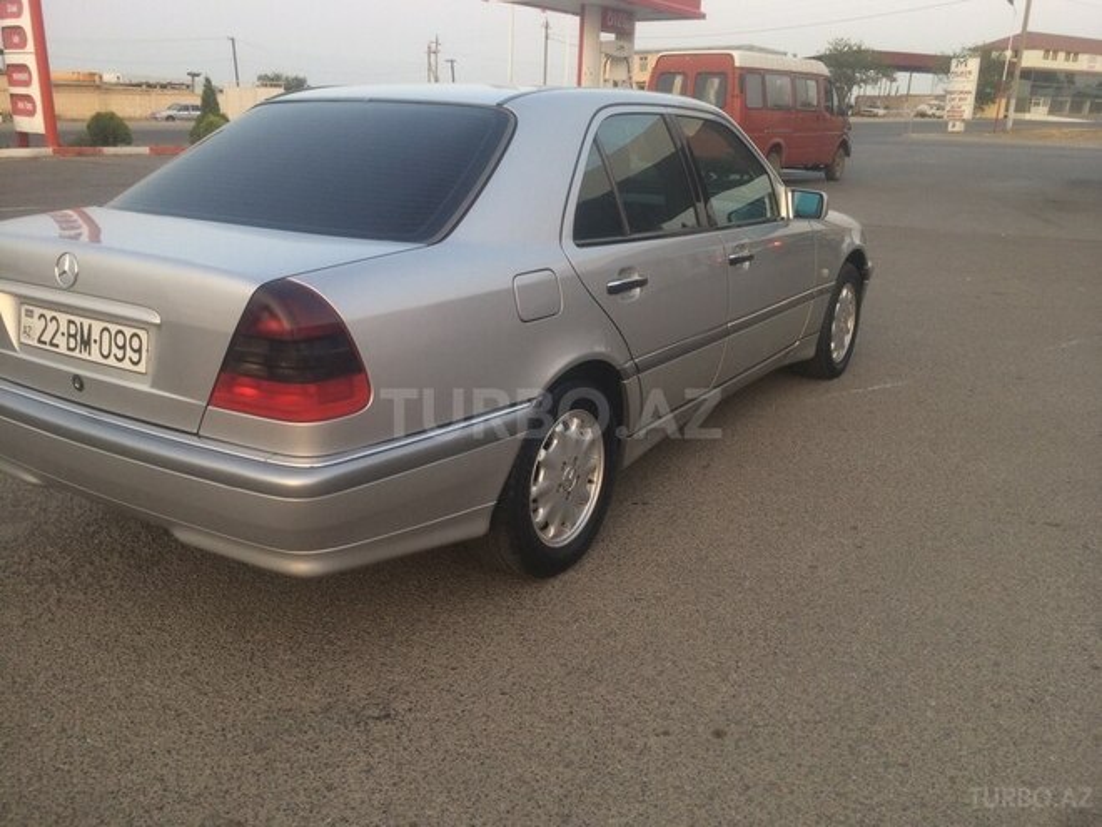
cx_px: 551
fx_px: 923
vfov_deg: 48.2
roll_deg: -3.6
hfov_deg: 61.7
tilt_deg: -17.6
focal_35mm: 29
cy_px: 414
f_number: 2.2
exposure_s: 1/100
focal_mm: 4.15
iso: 50
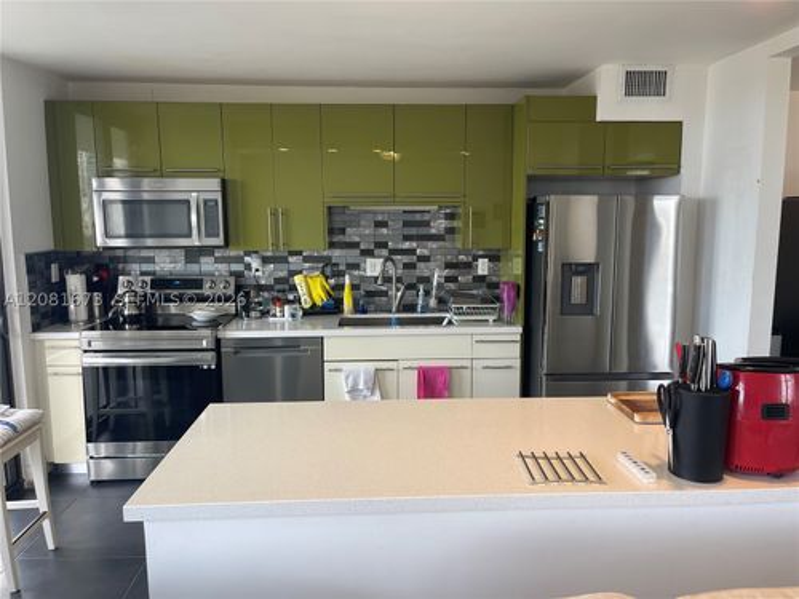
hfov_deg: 69.4
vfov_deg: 54.9
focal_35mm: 25
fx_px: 577
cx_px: 400
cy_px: 300
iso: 80
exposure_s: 1/120
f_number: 1.6
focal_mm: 5.1
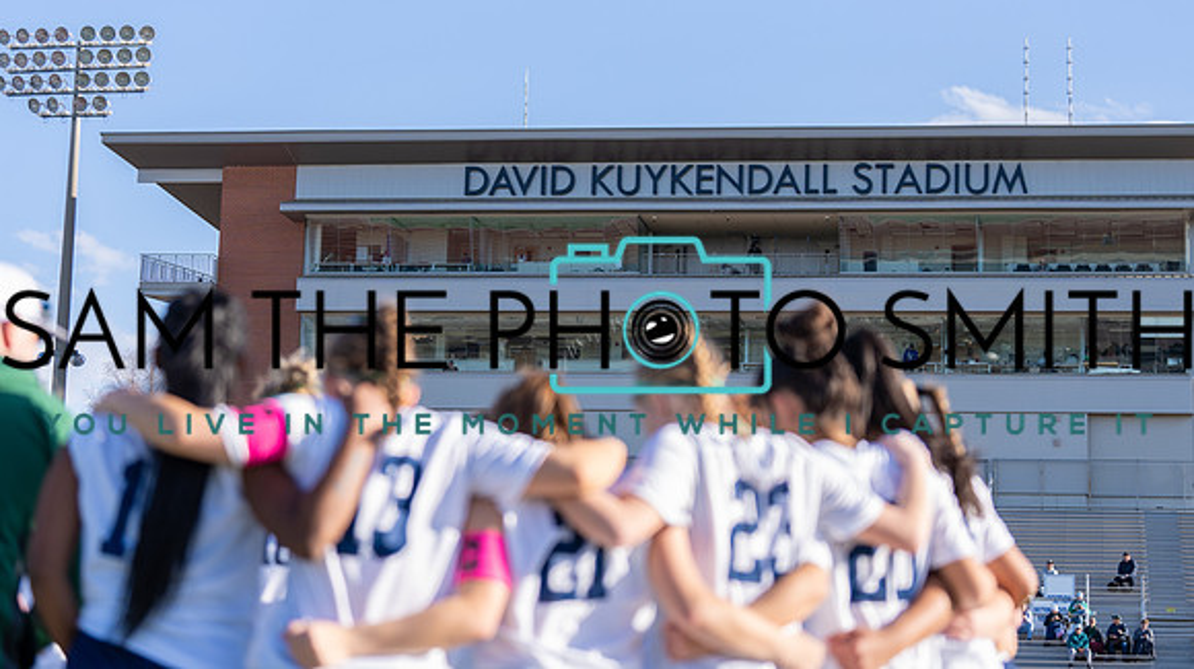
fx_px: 2794
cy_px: 225
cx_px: 666
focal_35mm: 88
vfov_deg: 13.6
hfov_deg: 24.1
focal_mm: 74
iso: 100
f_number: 2.8
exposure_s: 1/800
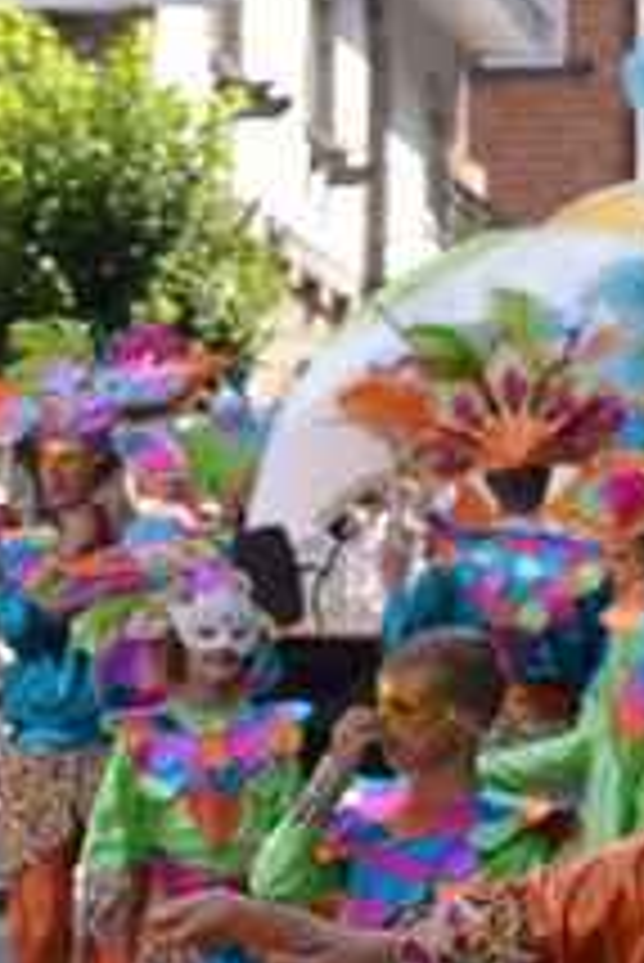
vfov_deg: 7.6
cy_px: 1044
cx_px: -338
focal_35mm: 269
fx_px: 7206
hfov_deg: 5.1
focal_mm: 50
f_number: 7.1
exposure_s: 1/200
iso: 200
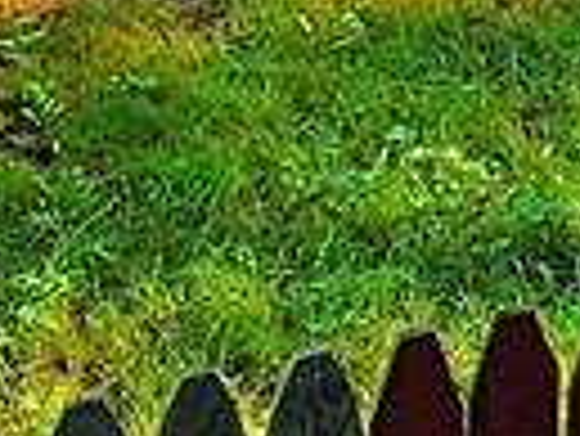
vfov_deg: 6.9
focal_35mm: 191
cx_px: 755
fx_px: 3203
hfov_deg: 10.1
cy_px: -944
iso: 100
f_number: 1.7
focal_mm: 6.7
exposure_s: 1/200
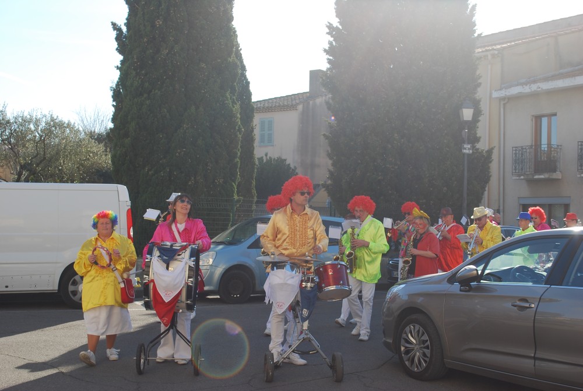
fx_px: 779
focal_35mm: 48
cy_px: 196
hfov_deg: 41.0
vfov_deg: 28.2
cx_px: 292
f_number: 6.3
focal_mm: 32
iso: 100
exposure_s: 1/160
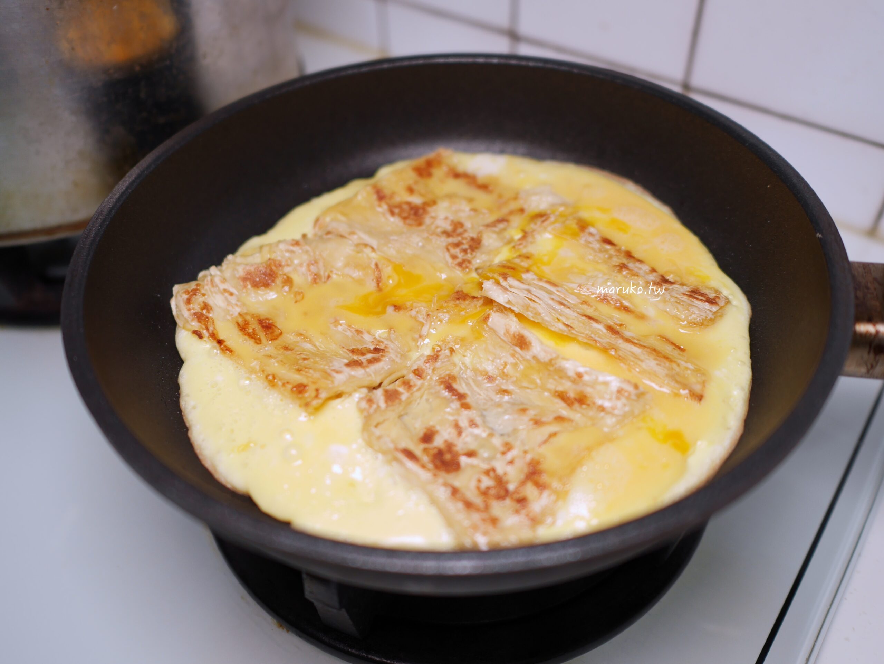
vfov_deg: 46.8
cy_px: 332
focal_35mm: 30
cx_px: 442
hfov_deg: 59.9
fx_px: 766
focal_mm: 15
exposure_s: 1/125
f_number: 1.8
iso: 200
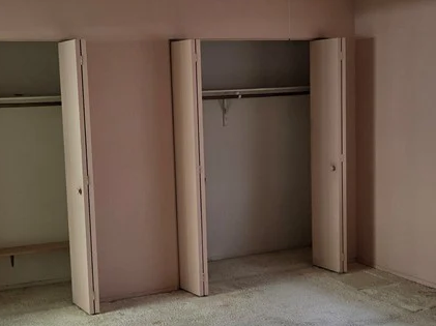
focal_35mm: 56
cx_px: 204
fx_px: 705
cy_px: 166
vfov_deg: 26.1
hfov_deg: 34.4
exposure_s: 1/120
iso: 250
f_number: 1.8
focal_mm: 5.4
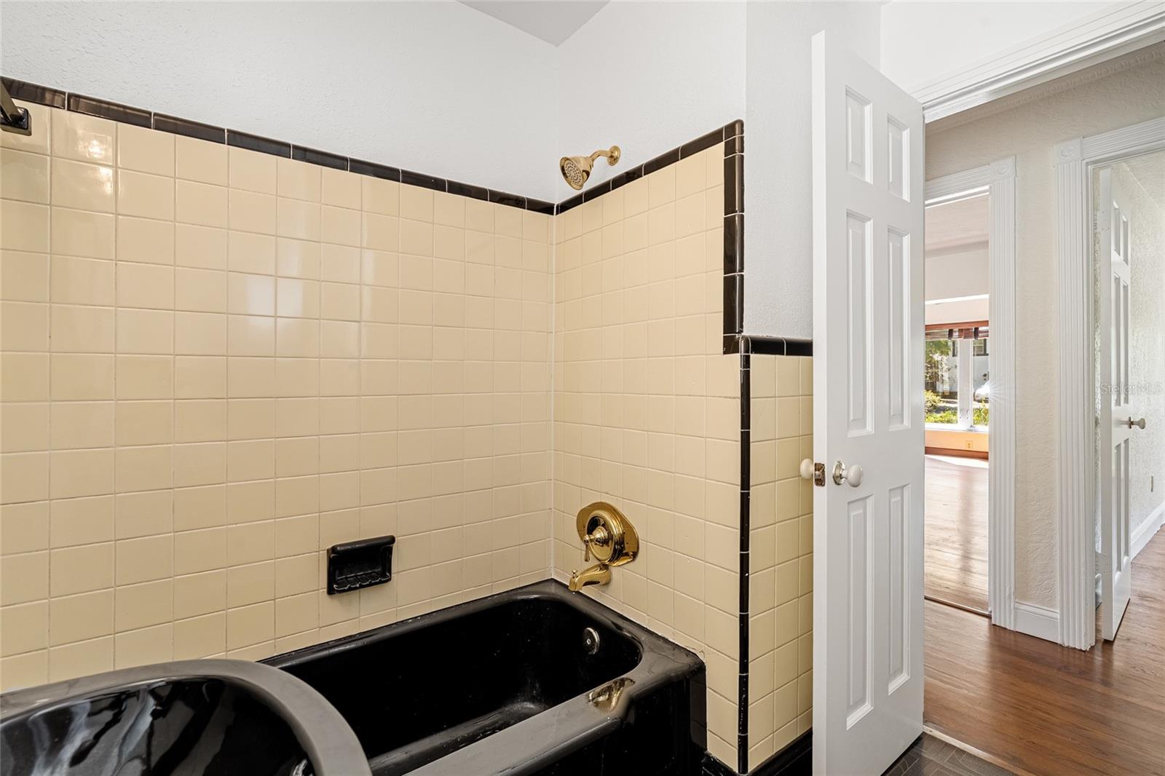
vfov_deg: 73.7
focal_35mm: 16
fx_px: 518
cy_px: 388
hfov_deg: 96.7
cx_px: 582
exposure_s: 1/125
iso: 400
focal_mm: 16
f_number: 8
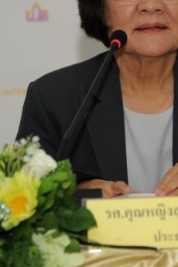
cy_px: 80
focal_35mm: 236
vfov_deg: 8.7
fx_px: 1750
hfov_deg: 5.8
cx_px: 152
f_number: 5.6
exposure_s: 1/60
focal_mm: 112
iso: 400
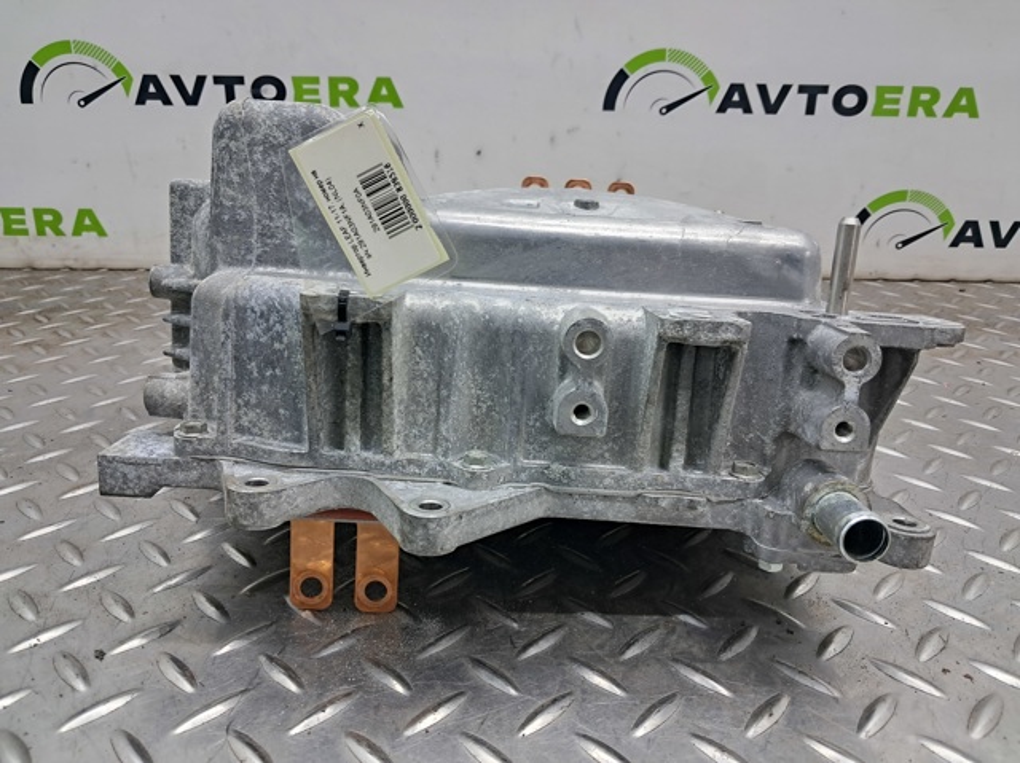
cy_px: 382
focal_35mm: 27
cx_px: 510
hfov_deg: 65.4
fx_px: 795
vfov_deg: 51.3
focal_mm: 4
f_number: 1.8
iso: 125
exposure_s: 1/50
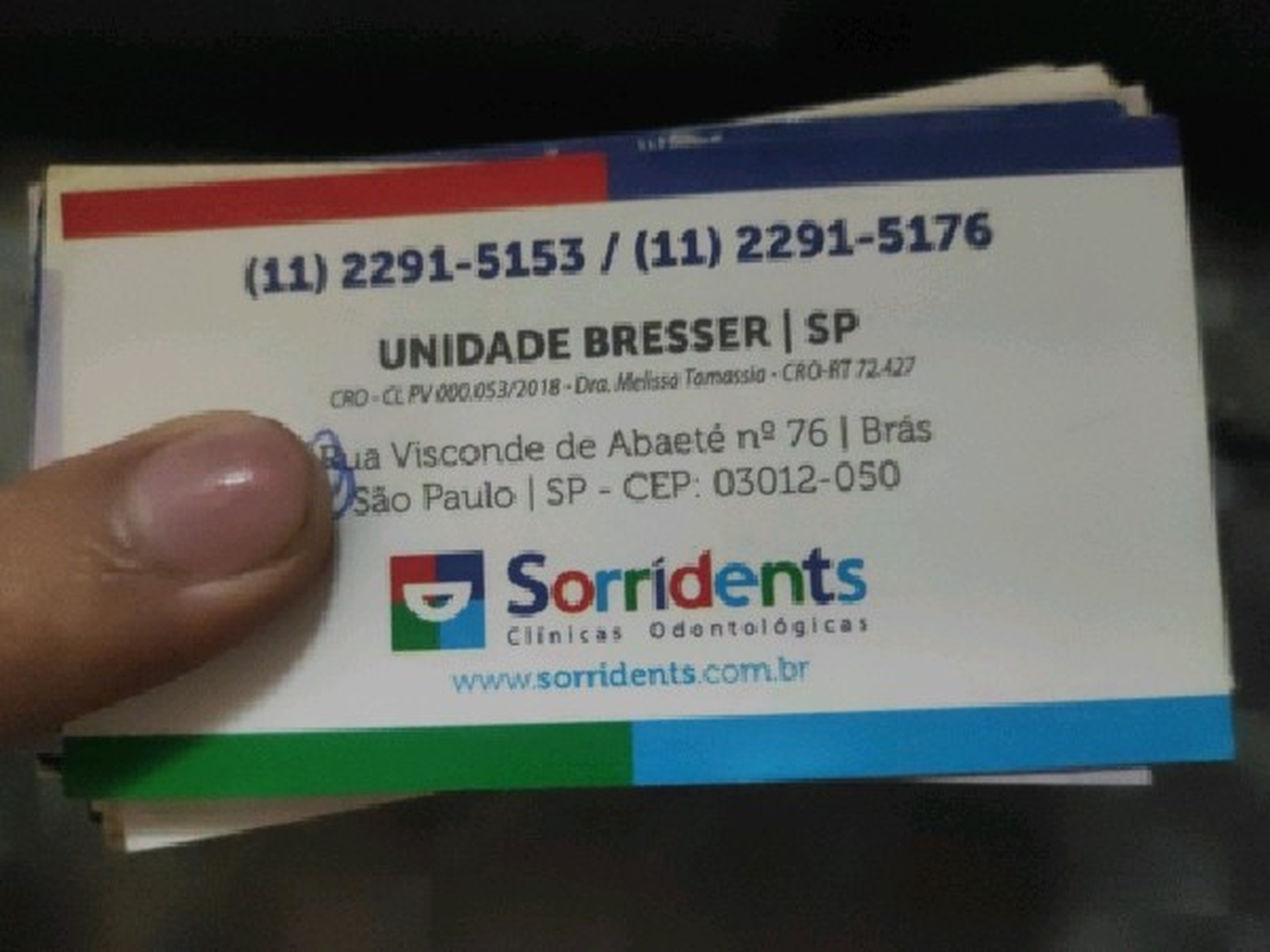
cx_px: 635
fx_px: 917
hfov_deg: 69.4
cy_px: 476
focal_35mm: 25
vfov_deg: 54.9
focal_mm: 5.43
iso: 6156
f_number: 1.89
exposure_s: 1/17
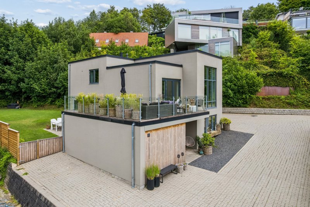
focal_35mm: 22
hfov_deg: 78.6
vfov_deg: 57.2
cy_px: 104
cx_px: 155
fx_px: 189
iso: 140
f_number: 2.8
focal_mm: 8.4
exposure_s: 1/2000
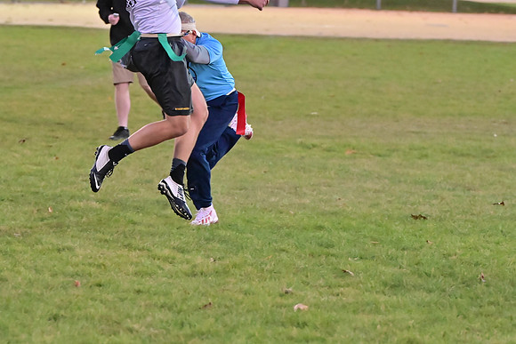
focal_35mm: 165
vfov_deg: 8.3
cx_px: 258
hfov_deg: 12.4
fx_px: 2365
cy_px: 172
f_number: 4
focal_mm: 110
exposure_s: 1/500
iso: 6400
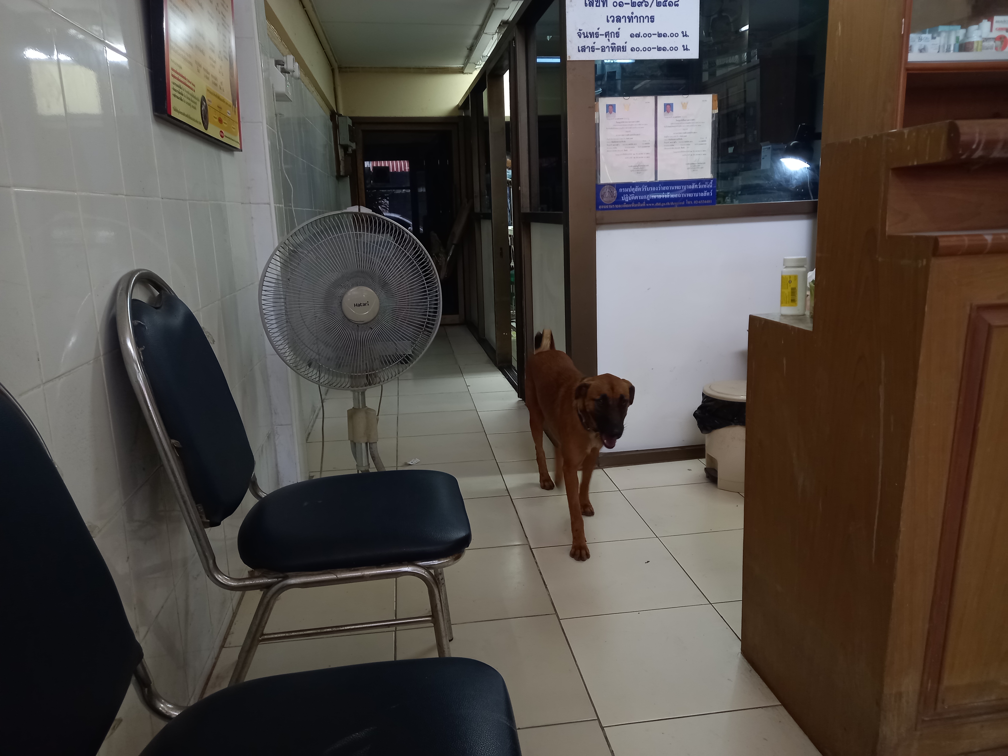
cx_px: 504
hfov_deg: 69.4
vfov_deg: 54.9
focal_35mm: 25
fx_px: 728
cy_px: 378
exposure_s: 1/30
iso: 200
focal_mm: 4.6
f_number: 2
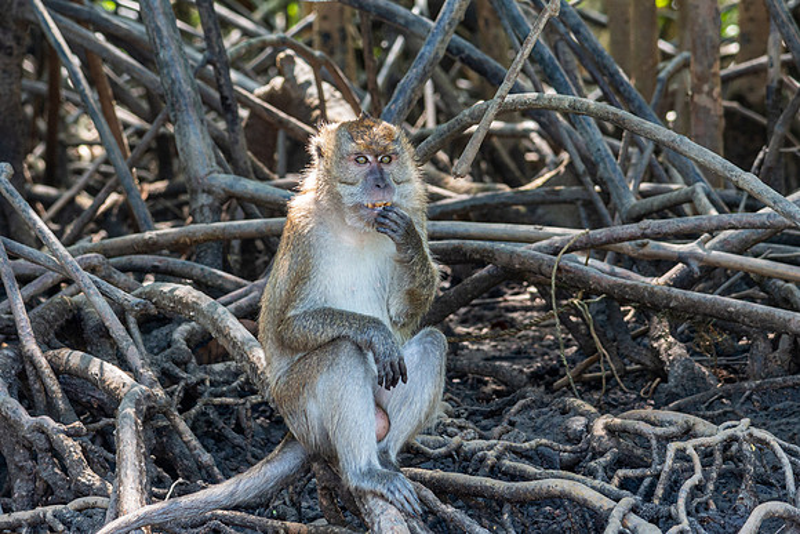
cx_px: 378
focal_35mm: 245
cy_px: 199
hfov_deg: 8.4
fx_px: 5446
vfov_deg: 5.6
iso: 500
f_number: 6.7
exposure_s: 1/45
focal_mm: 120
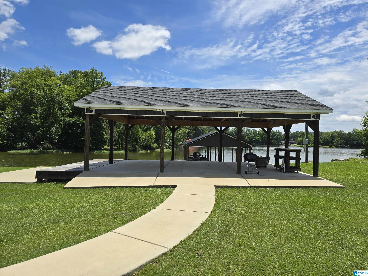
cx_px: 184
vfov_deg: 58.9
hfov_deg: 73.9
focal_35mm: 23
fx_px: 245
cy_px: 138
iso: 12
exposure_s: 1/1314
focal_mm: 6.3
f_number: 1.7
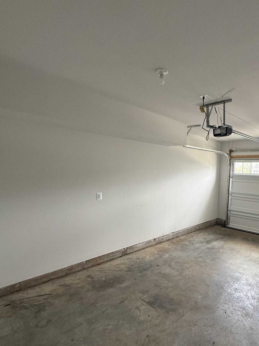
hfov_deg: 63.6
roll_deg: -2.5
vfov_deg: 81.5
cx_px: 180
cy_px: 191
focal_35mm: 20
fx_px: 199
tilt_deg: -4.8
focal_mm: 2.22
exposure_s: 1/99
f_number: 2.2
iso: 250
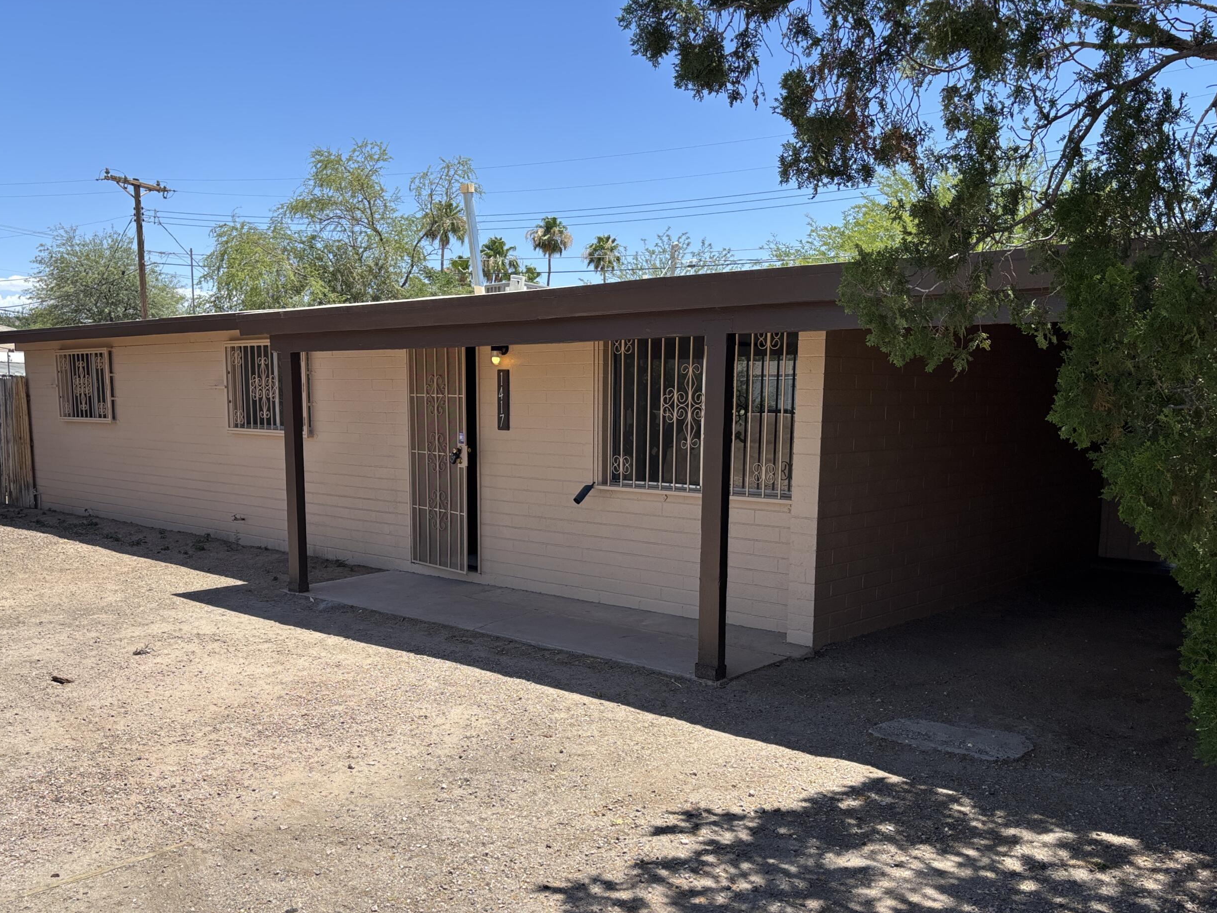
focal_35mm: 32
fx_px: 1125
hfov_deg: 56.8
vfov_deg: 43.9
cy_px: 556
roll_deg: -0.6
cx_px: 592
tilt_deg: -8.0
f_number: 1.6
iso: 50
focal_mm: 5.96
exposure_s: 1/2193
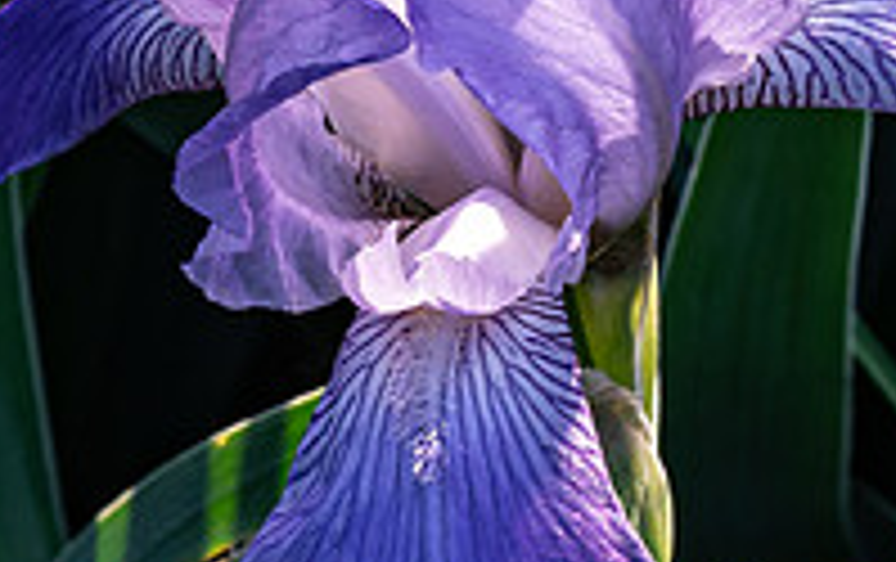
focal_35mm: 411
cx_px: 1117
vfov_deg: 3.2
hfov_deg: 5.1
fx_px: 10050
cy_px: 406
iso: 800
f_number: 16
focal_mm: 85
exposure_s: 1/80
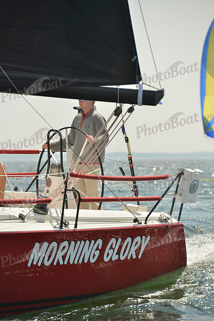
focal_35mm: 200
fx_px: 1782
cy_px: 160
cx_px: 107
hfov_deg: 6.9
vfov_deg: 10.3
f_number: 6.3
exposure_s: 1/1250
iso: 200
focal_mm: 200
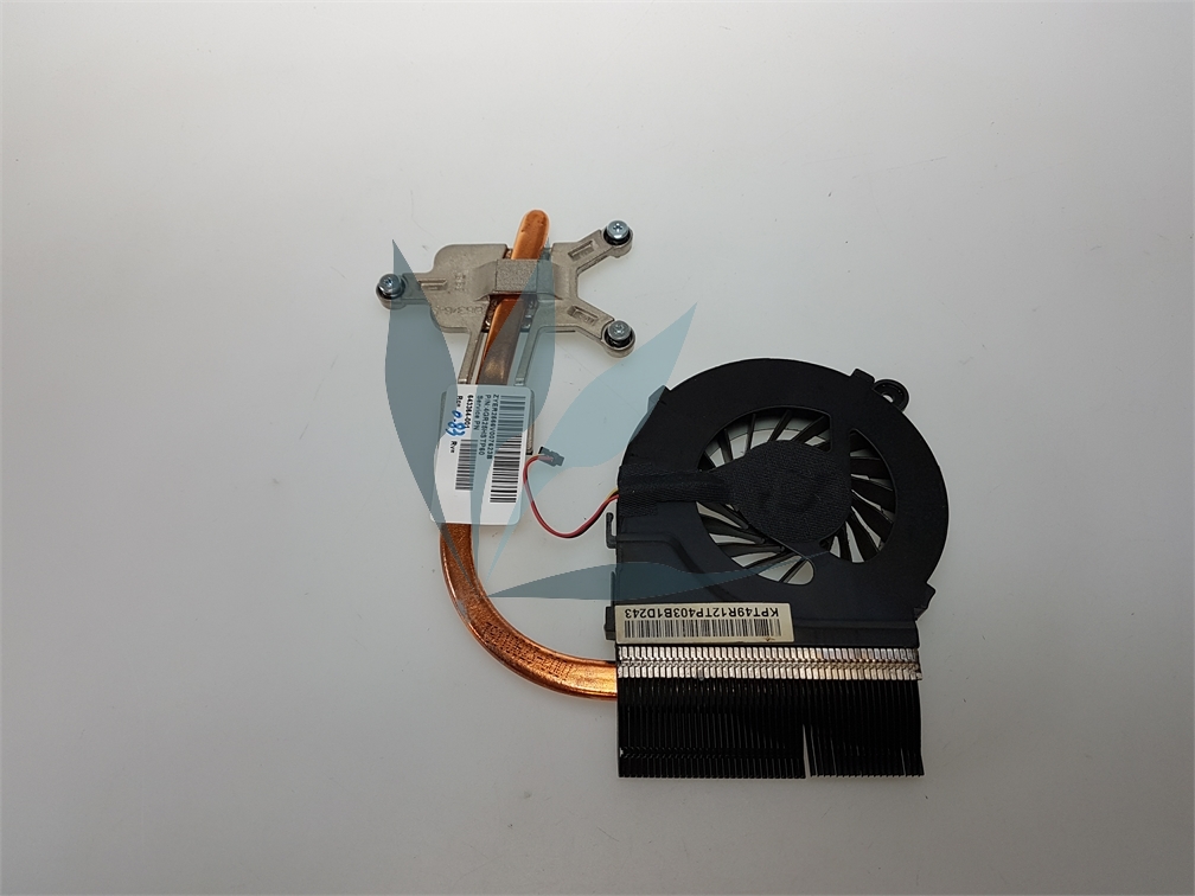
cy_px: 448
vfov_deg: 53.1
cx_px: 598
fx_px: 898
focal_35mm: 26
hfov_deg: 67.3
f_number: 1.7
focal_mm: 4.2
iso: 50
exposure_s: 1/100
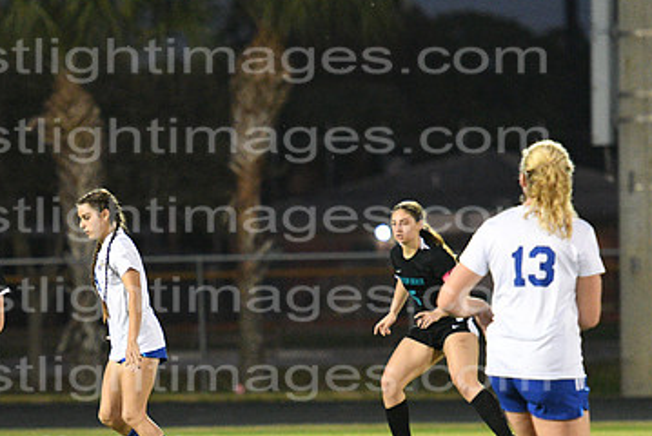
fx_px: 7247
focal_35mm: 400
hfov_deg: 5.1
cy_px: 339
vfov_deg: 3.4
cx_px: 143
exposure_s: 1/800
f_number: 2.8
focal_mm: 165
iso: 7200
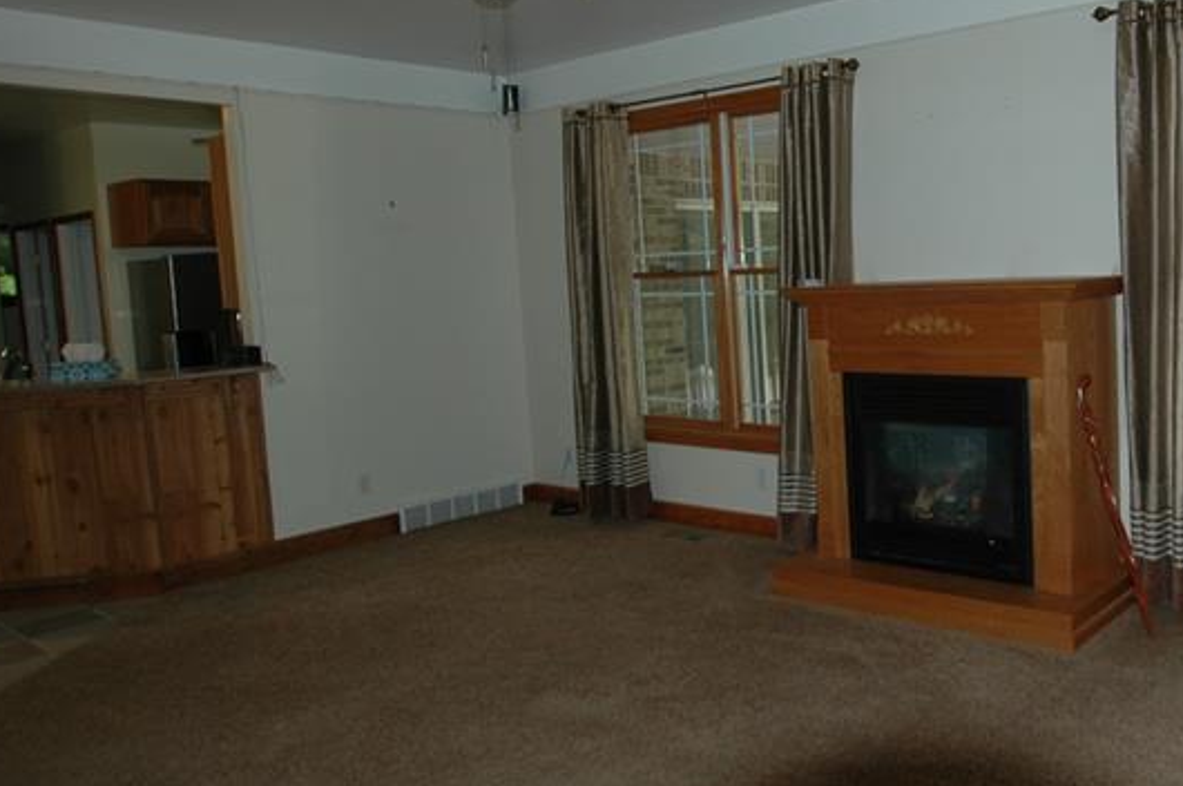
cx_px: 933
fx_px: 952
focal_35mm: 29
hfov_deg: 59.1
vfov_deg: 44.8
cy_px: 353
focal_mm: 10
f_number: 3.5
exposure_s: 1/60
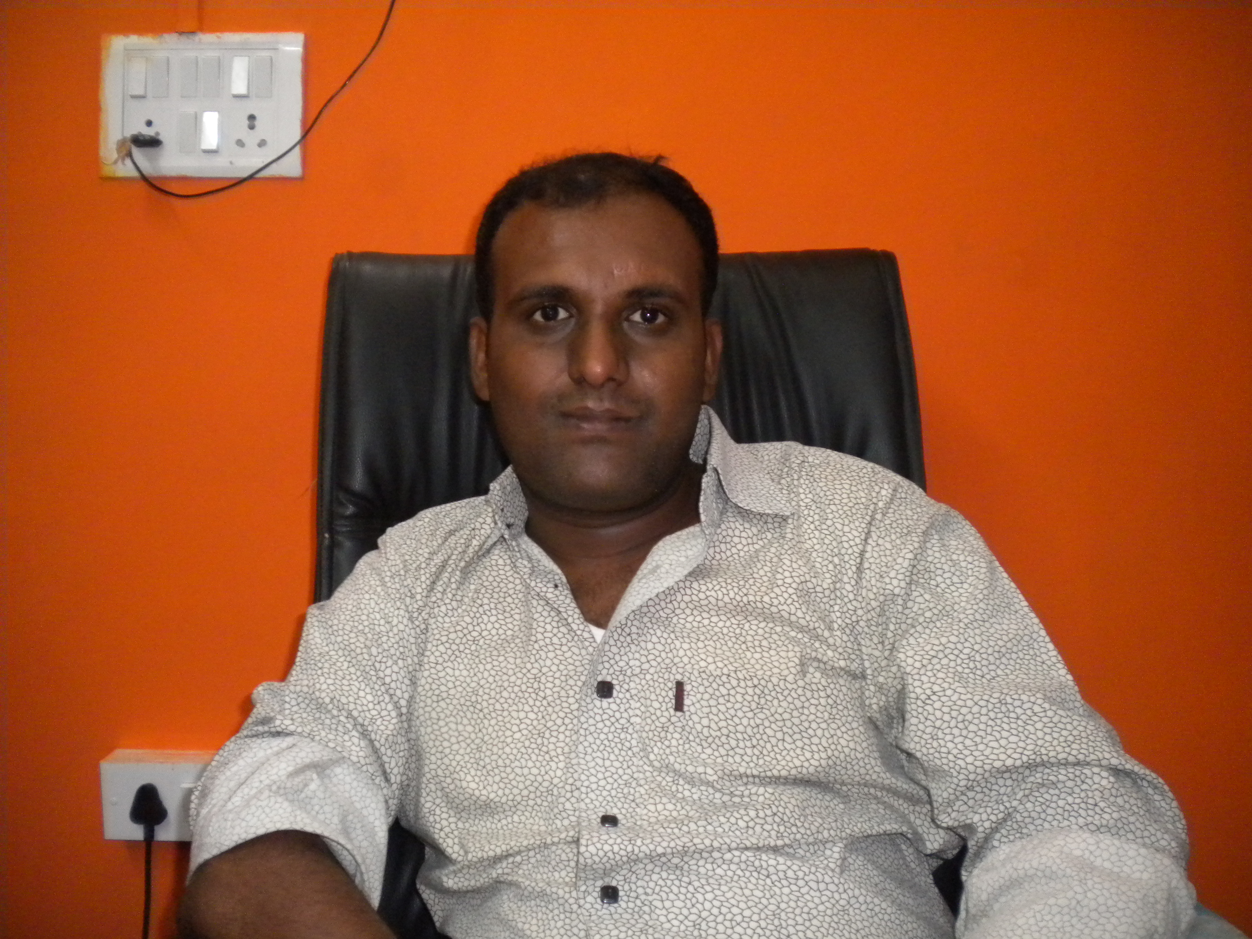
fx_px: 1266
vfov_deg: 40.7
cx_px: 626
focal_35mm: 35
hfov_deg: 52.6
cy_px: 470
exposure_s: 1/30
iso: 400
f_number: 3.1
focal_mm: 6.3
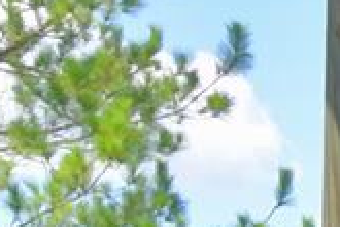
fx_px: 1757
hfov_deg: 8.9
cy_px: 497
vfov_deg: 7.0
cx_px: 1028
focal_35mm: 186
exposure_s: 1/160
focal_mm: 20
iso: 100
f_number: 5.6
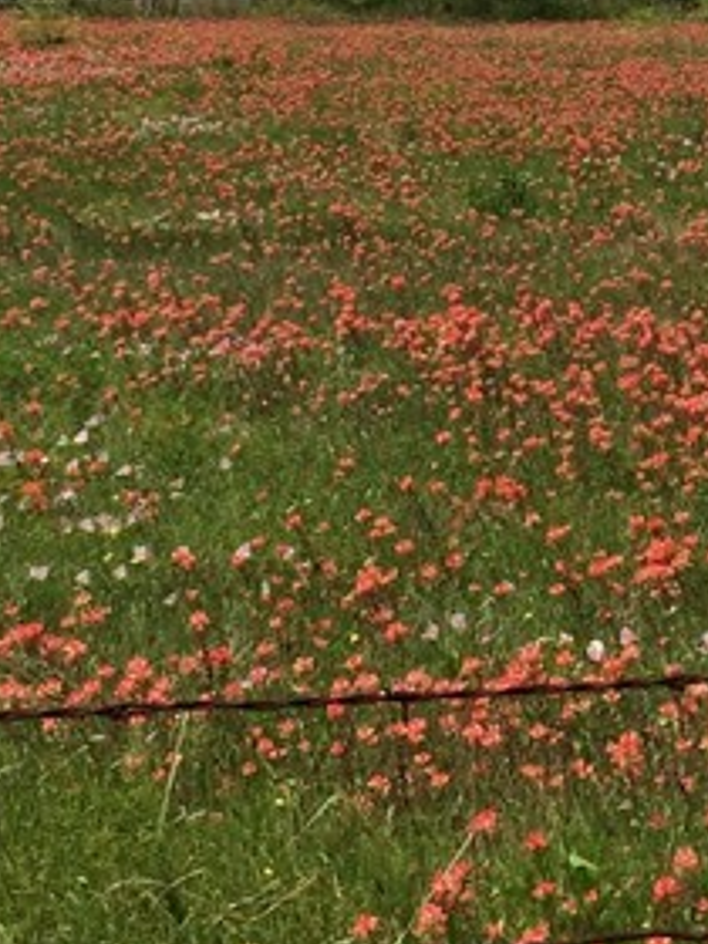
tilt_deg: +1.8
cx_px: 725
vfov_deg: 18.2
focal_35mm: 106
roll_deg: +3.7
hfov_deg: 13.7
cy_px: 37
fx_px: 2891
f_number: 2.2
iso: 32
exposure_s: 1/3165
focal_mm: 4.15
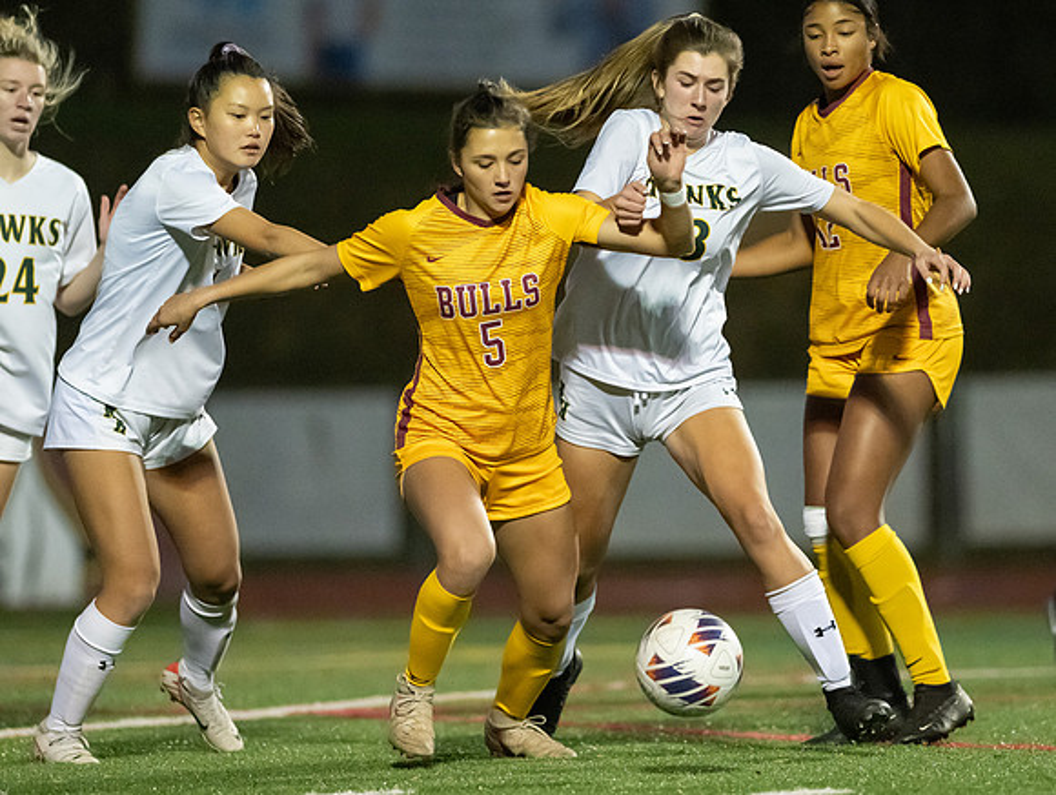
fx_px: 12837
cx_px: 625
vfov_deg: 3.5
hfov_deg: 4.7
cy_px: 332
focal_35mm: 420
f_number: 2.8
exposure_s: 1/1000
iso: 16000
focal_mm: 300
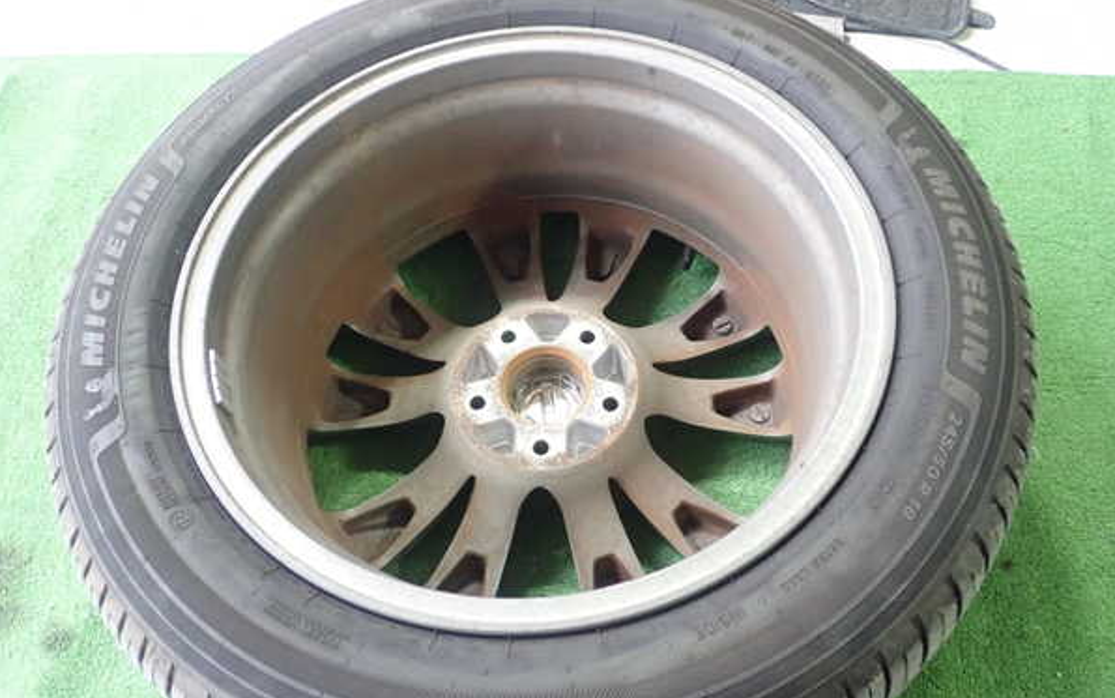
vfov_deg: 39.5
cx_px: 556
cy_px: 361
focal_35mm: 32
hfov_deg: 59.6
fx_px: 973
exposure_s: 1/125
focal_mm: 5.5
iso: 800
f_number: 2.3
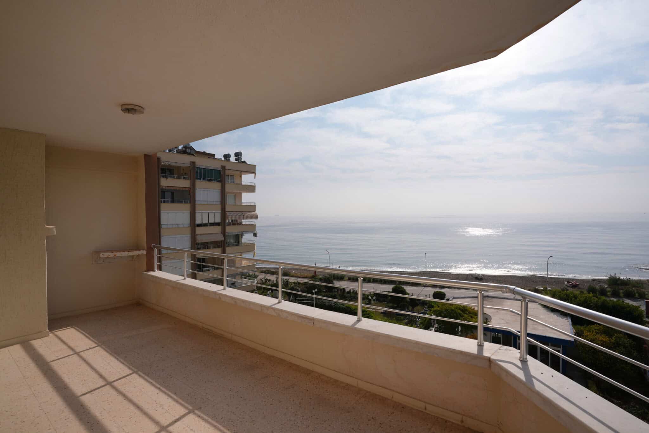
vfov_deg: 70.4
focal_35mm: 17
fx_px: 306
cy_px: 216
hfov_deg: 93.3
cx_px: 324
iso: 100
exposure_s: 1/640
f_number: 8
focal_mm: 17
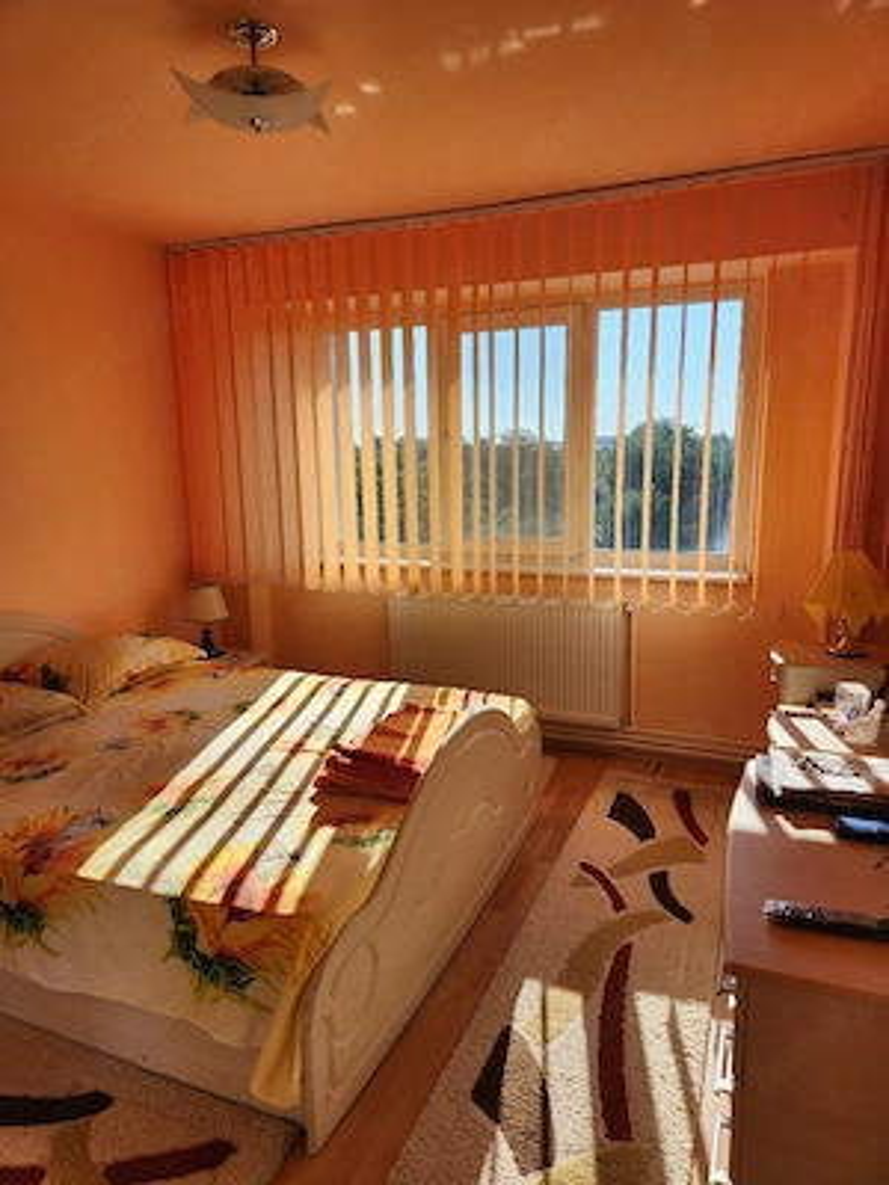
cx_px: 444
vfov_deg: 73.9
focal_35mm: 23
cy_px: 592
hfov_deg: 58.9
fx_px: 788
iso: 20
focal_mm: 5.4
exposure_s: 1/1111
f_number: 1.8
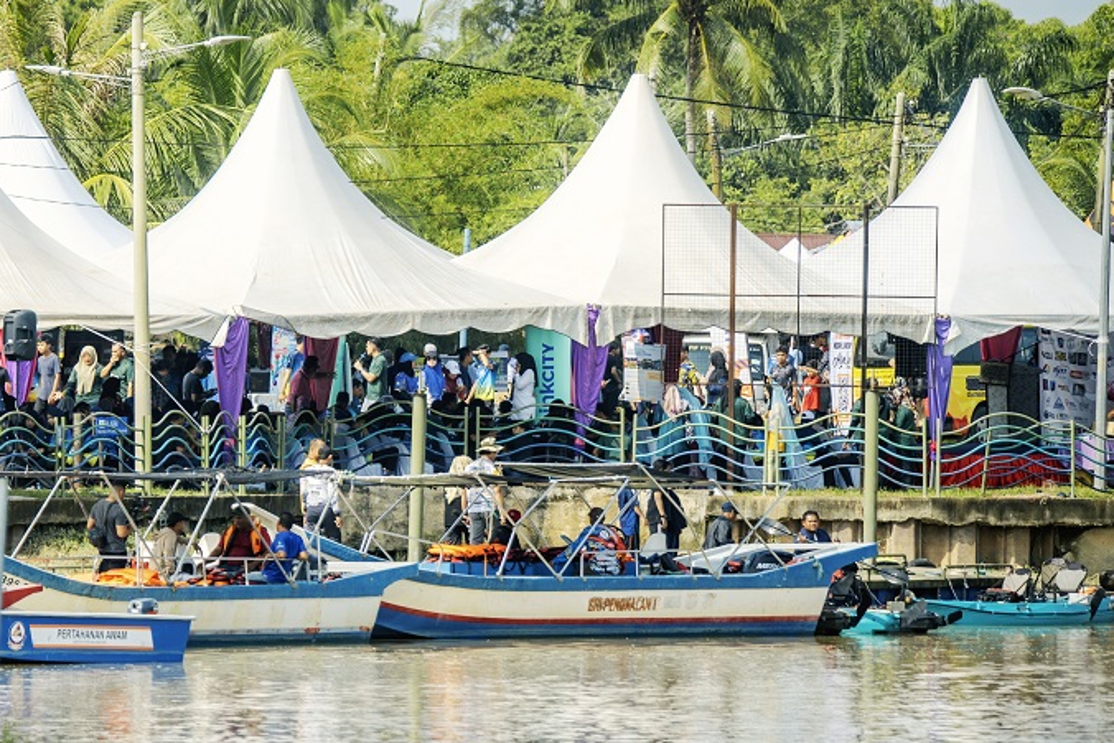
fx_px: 16341
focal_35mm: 528
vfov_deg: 2.6
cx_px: 183
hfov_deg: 3.9
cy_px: 336
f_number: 5.6
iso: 50
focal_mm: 300
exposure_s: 1/250
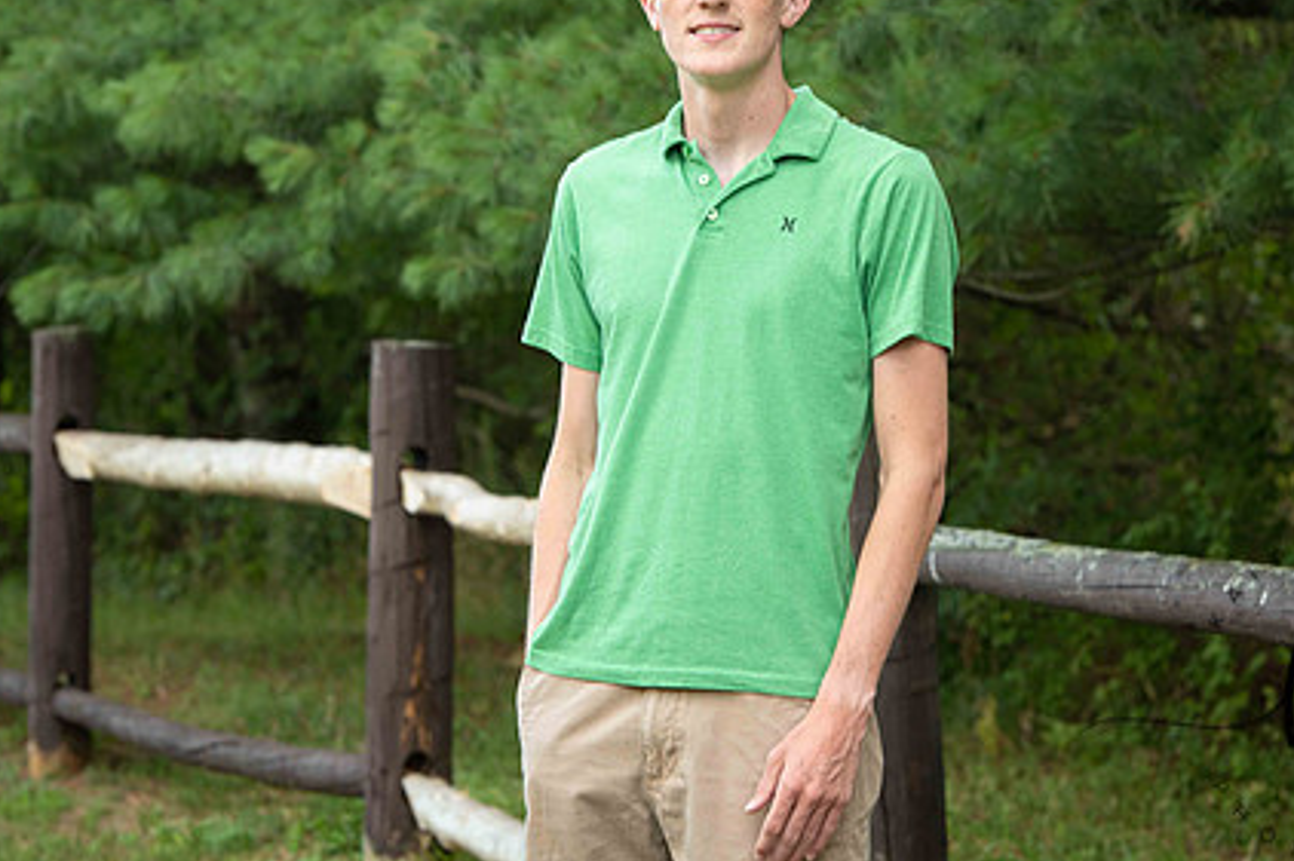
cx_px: 745
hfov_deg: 12.0
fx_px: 6180
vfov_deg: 8.0
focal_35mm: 172
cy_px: 305
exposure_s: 1/200
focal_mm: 125
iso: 500
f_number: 6.3
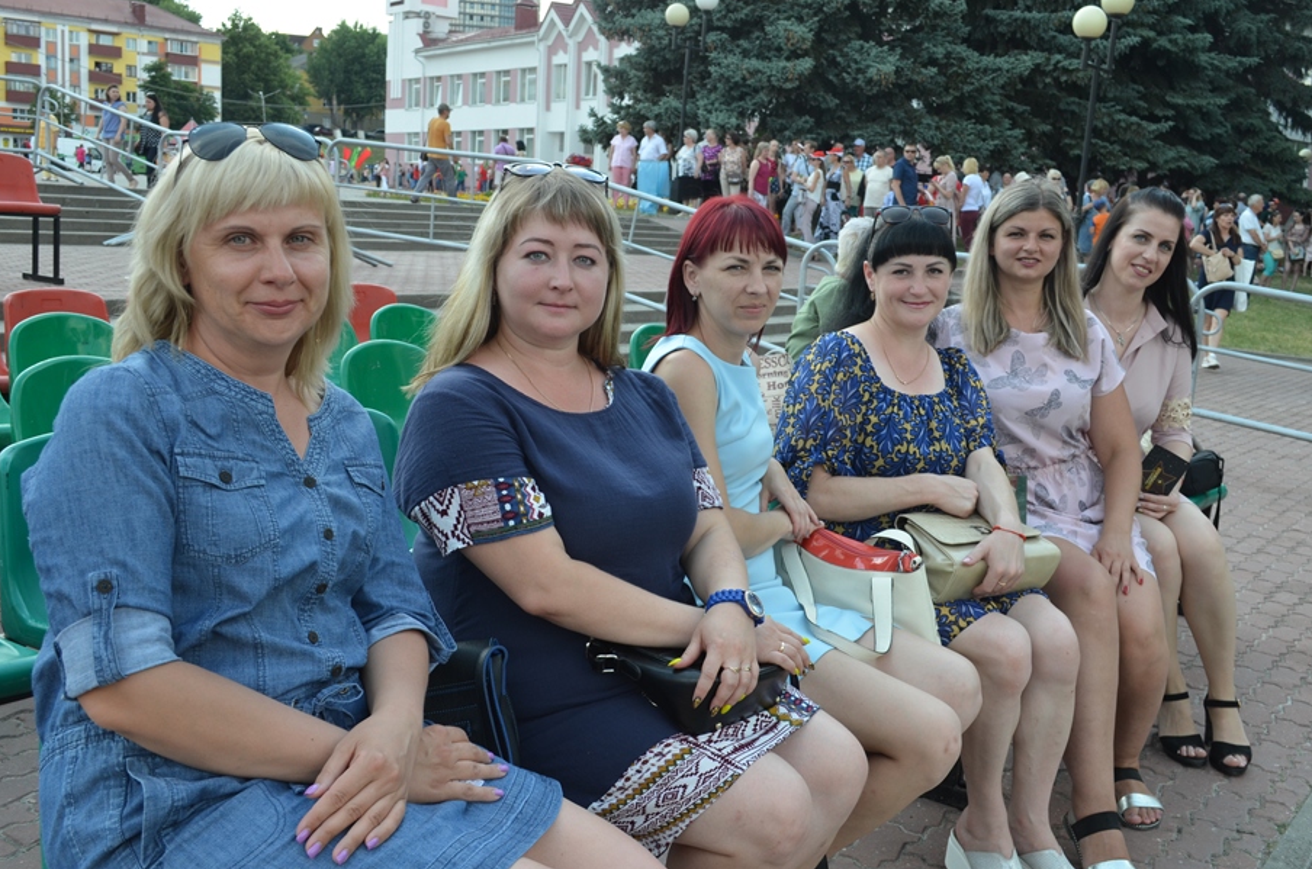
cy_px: 445
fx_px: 1309
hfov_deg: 53.2
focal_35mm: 36
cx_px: 685
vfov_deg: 36.7
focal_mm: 22
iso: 200
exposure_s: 1/200
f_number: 7.1
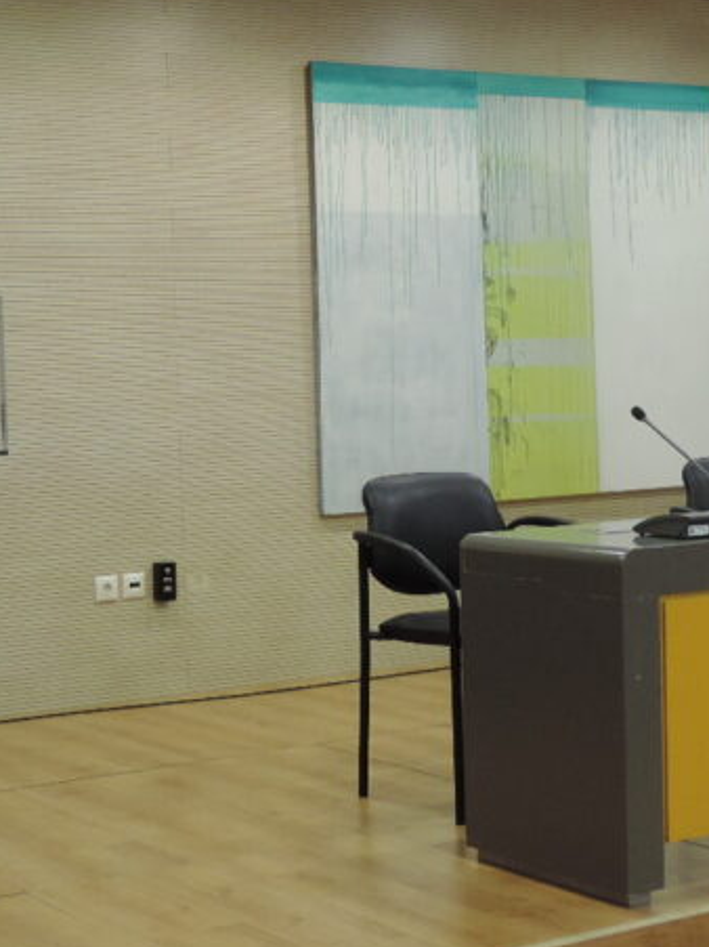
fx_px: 2049
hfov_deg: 19.6
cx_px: 260
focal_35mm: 75
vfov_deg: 26.0
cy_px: 472
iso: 400
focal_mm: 5.8
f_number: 3.2
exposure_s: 1/40
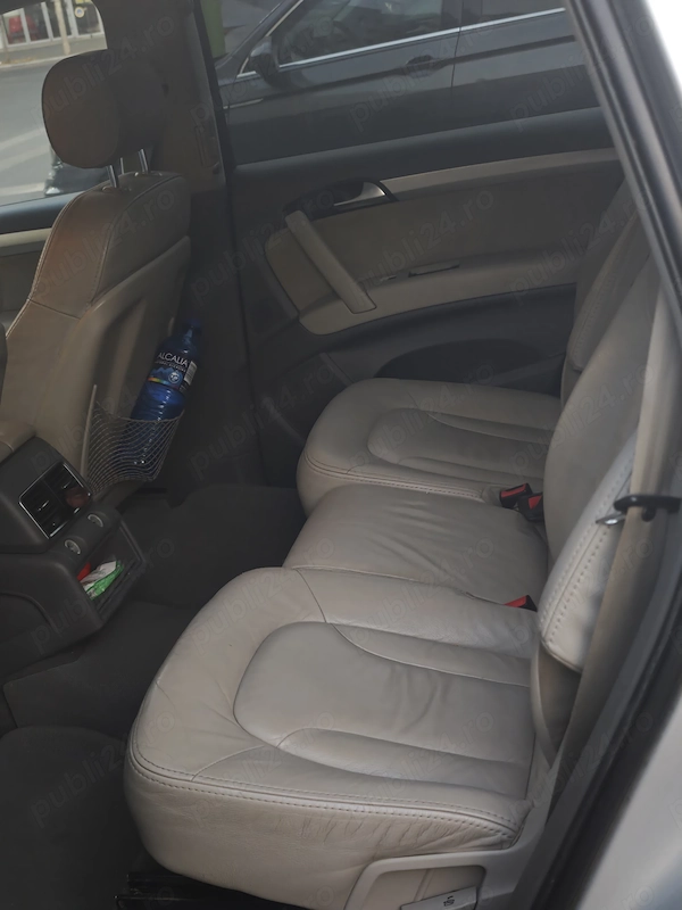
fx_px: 1208
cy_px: 455
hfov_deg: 31.5
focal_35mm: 46
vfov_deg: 41.2
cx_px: 341
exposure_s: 1/50
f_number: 1.63
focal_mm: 8.72
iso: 800
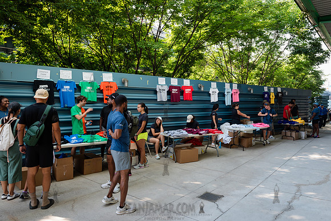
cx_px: 177
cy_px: 108
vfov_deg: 49.4
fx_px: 240
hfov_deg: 69.0
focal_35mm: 26
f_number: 5
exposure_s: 1/60
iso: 200
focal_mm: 24
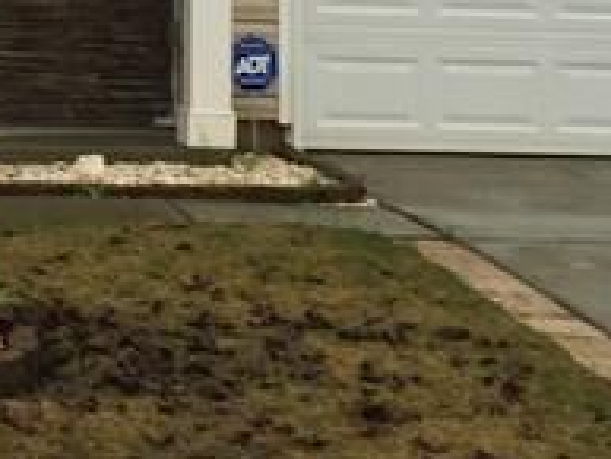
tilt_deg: +10.8
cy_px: -484
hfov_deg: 12.6
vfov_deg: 9.0
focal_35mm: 154
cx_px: -89
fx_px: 2720
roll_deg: -2.1
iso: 32
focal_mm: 4.15
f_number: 2.2
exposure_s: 1/155
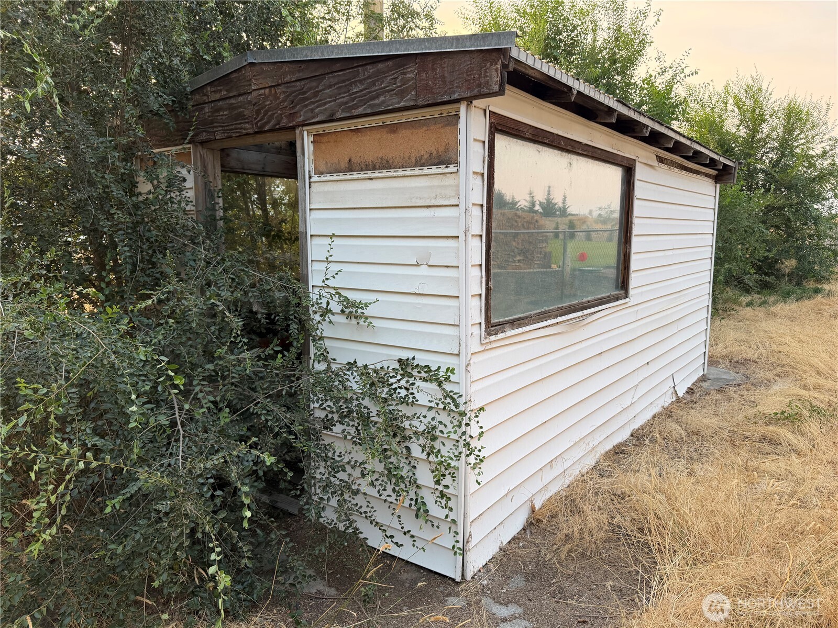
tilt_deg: -8.9
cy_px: 314
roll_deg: +0.5
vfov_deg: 56.8
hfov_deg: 71.6
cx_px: 419
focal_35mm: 24
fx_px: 581
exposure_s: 1/121
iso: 80
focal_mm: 6.76
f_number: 1.78
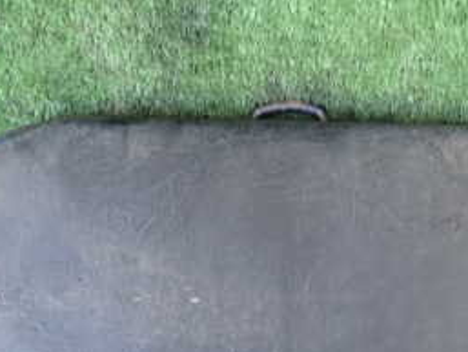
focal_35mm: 70
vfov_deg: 20.9
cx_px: 260
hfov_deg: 27.7
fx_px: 947
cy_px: 263
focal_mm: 5.4
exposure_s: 1/30
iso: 200
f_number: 2.3
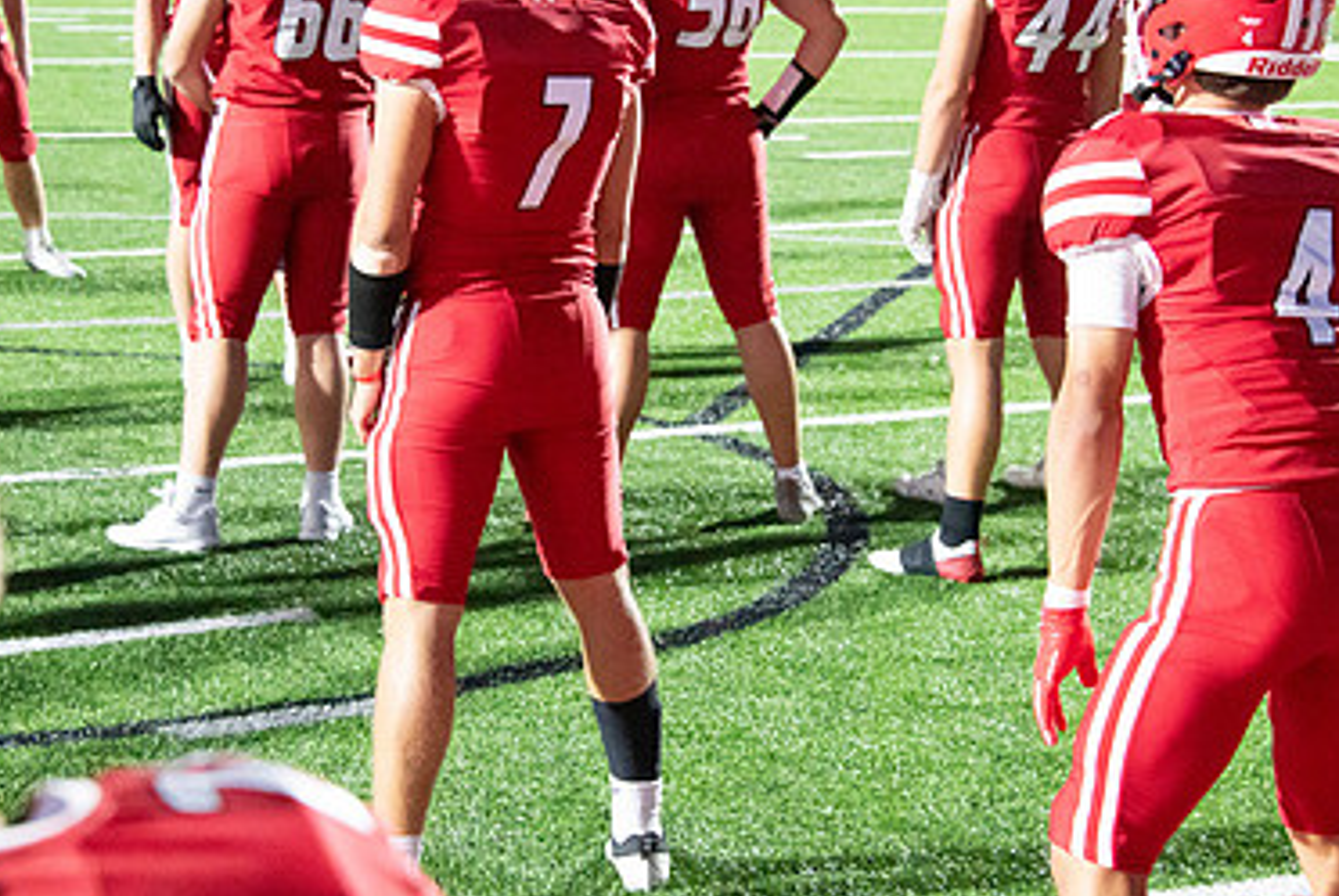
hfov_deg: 18.7
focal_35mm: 109
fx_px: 4059
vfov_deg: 12.6
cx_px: 673
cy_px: 333
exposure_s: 1/400
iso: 25600
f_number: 5.6
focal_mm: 70
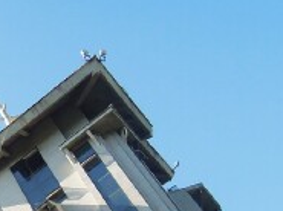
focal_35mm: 91
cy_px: 196
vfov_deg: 15.9
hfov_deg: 19.1
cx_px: -132
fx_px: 743
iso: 160
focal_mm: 4.3
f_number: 2.8
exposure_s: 1/1250
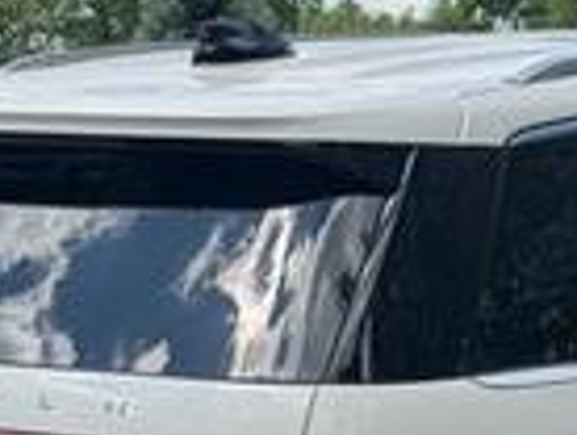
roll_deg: +1.4
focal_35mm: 175
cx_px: 535
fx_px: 2922
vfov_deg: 8.4
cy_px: 494
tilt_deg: -5.9
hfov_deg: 11.2
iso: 80
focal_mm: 6.76
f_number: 1.78
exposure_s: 1/2273
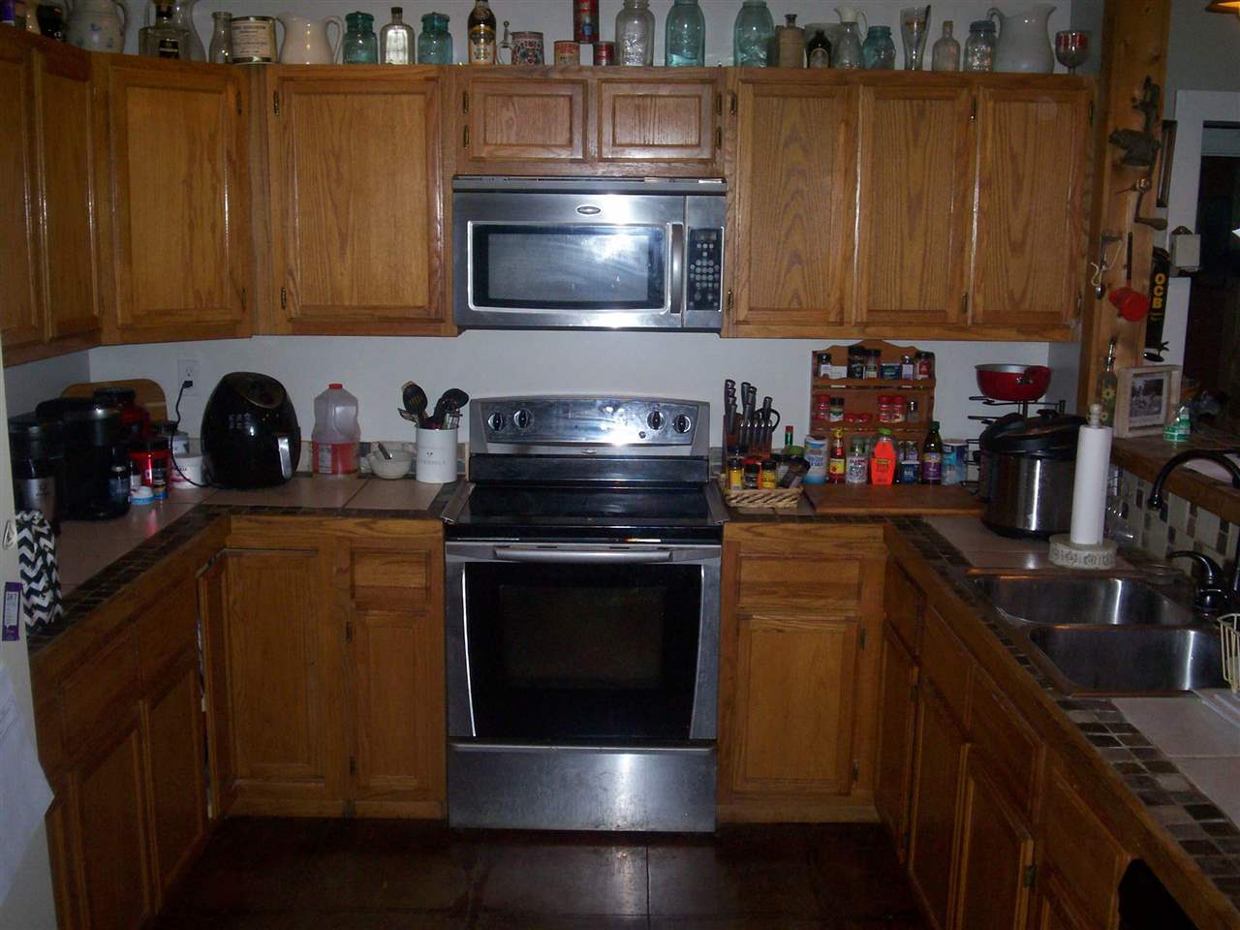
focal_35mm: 36
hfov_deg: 51.4
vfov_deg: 39.7
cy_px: 465
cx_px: 620
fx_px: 1290
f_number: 4.5
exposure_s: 1/64
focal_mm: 5.9
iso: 140
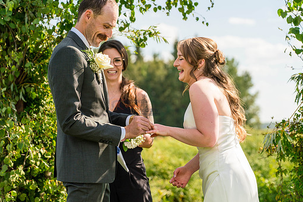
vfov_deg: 12.1
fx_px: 951
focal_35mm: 113
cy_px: 107
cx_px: 135
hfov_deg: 18.1
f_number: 4.5
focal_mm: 100
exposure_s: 1/1600
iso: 400
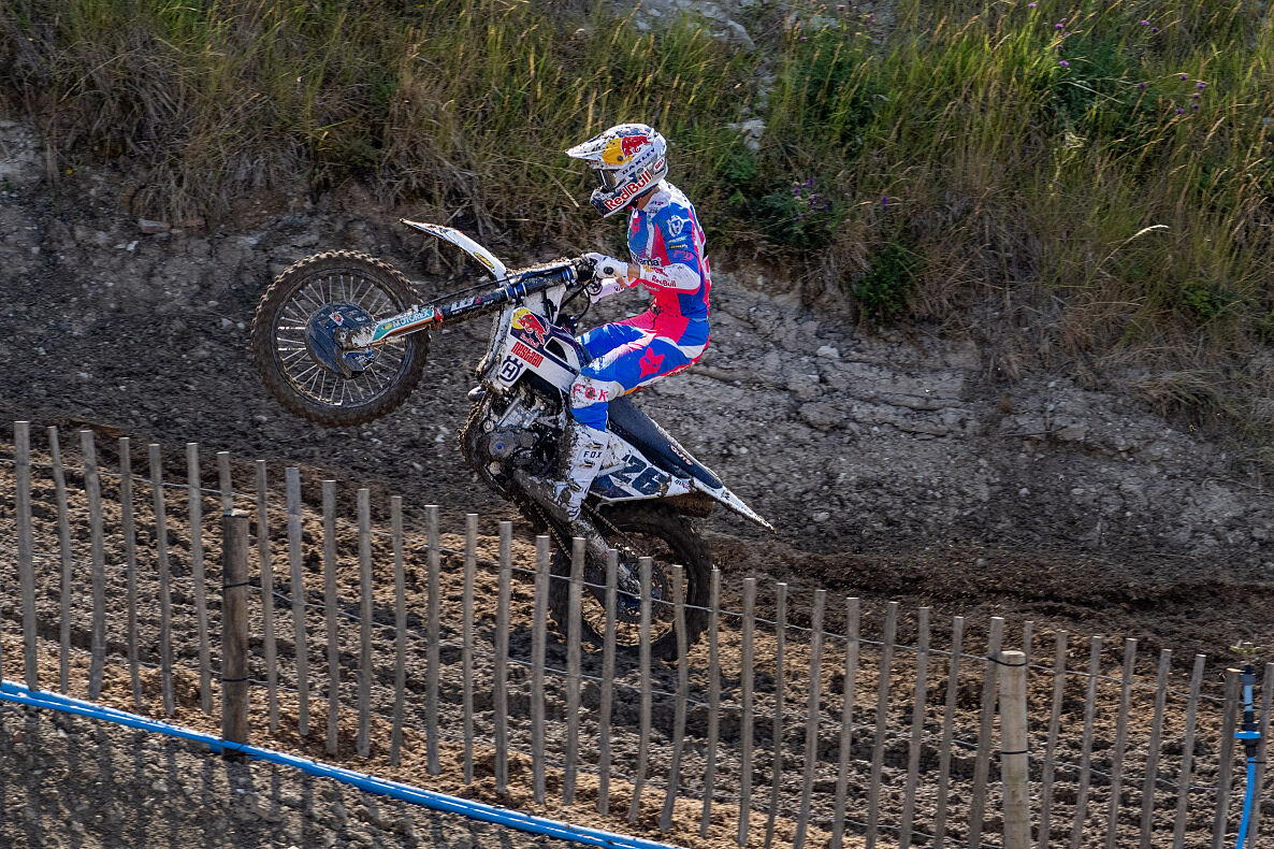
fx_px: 15920
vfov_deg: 3.1
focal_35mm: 450
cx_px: 637
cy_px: 424
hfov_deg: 4.6
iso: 200
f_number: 4.5
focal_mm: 300
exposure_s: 1/1250
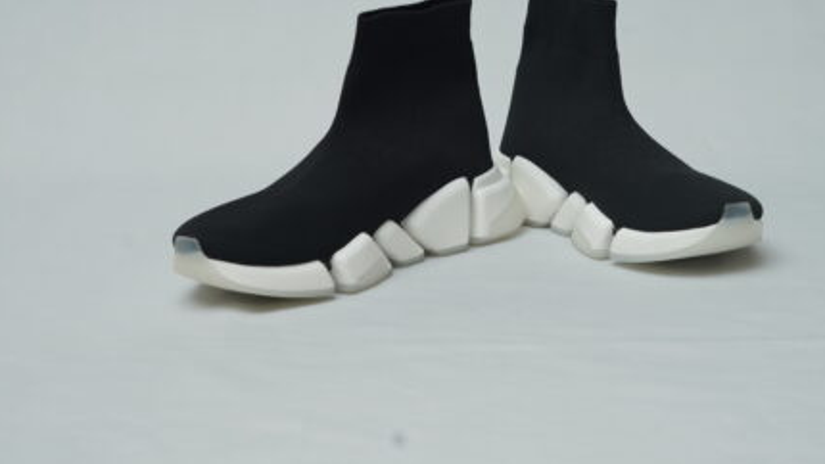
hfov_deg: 28.9
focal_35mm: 73
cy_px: 121
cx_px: 462
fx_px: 1597
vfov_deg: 16.5
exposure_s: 1/200
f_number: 6.3
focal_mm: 50
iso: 320
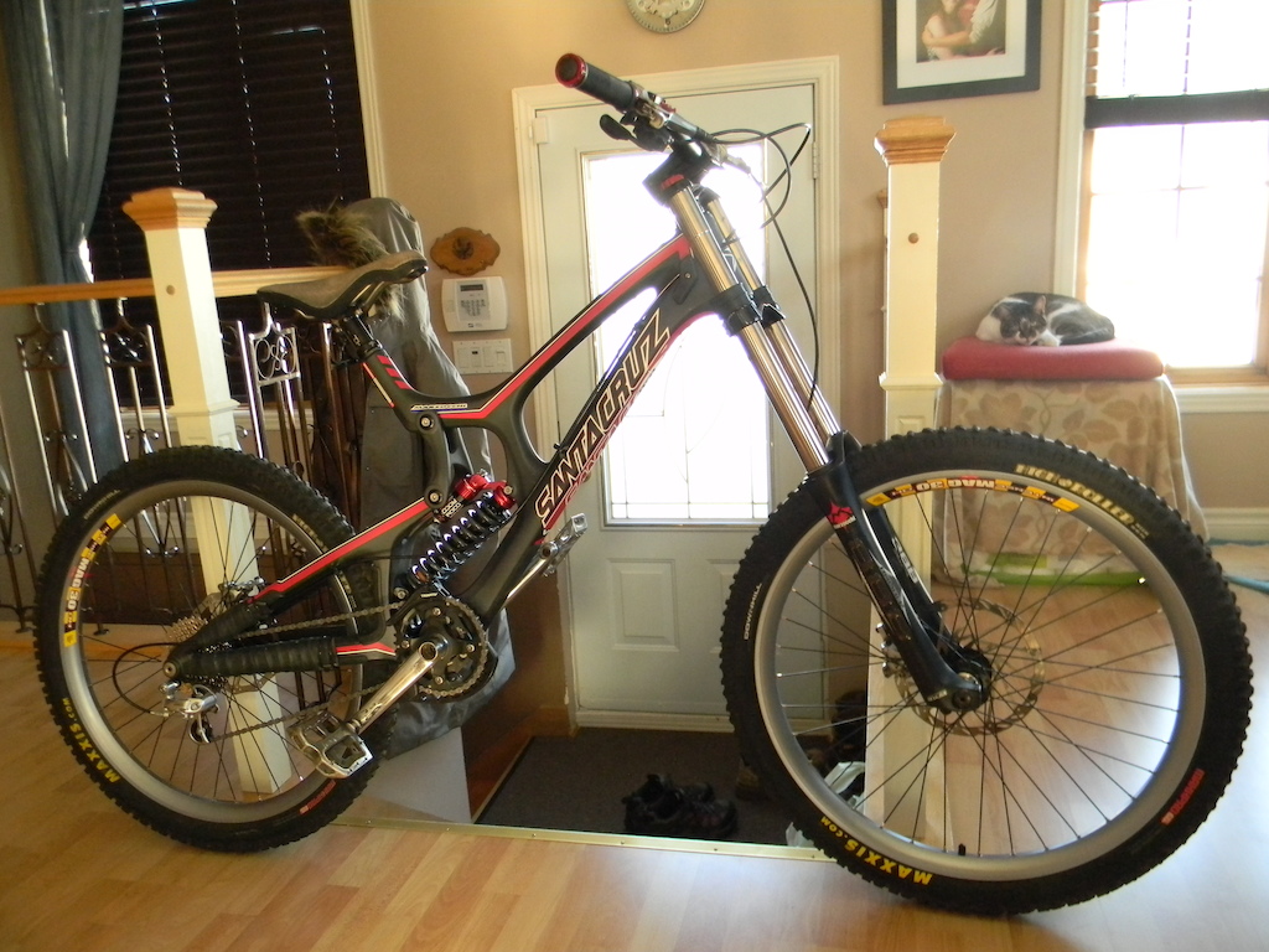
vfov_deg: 49.7
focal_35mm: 28
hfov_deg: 63.4
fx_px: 1026
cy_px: 476
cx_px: 634
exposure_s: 1/51.7
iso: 400
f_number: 3.5
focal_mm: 5
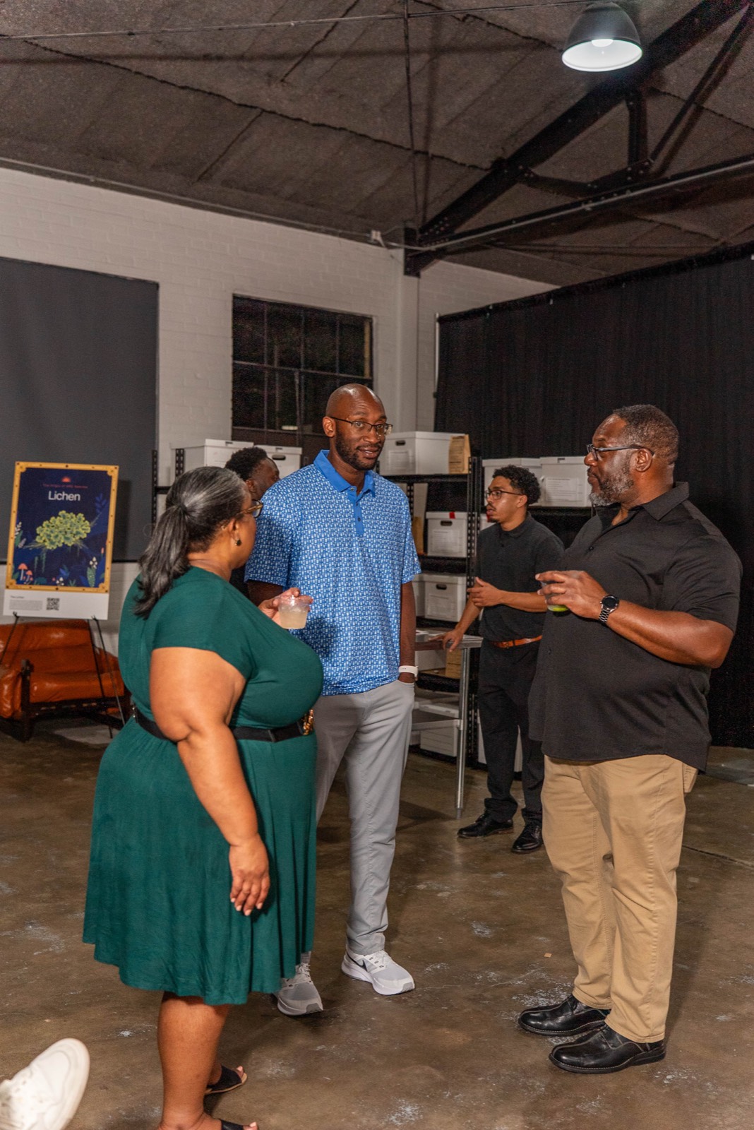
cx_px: 377
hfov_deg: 37.9
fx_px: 1099
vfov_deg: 54.4
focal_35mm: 35
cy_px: 565
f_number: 2.8
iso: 1000
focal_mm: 35
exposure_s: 1/250
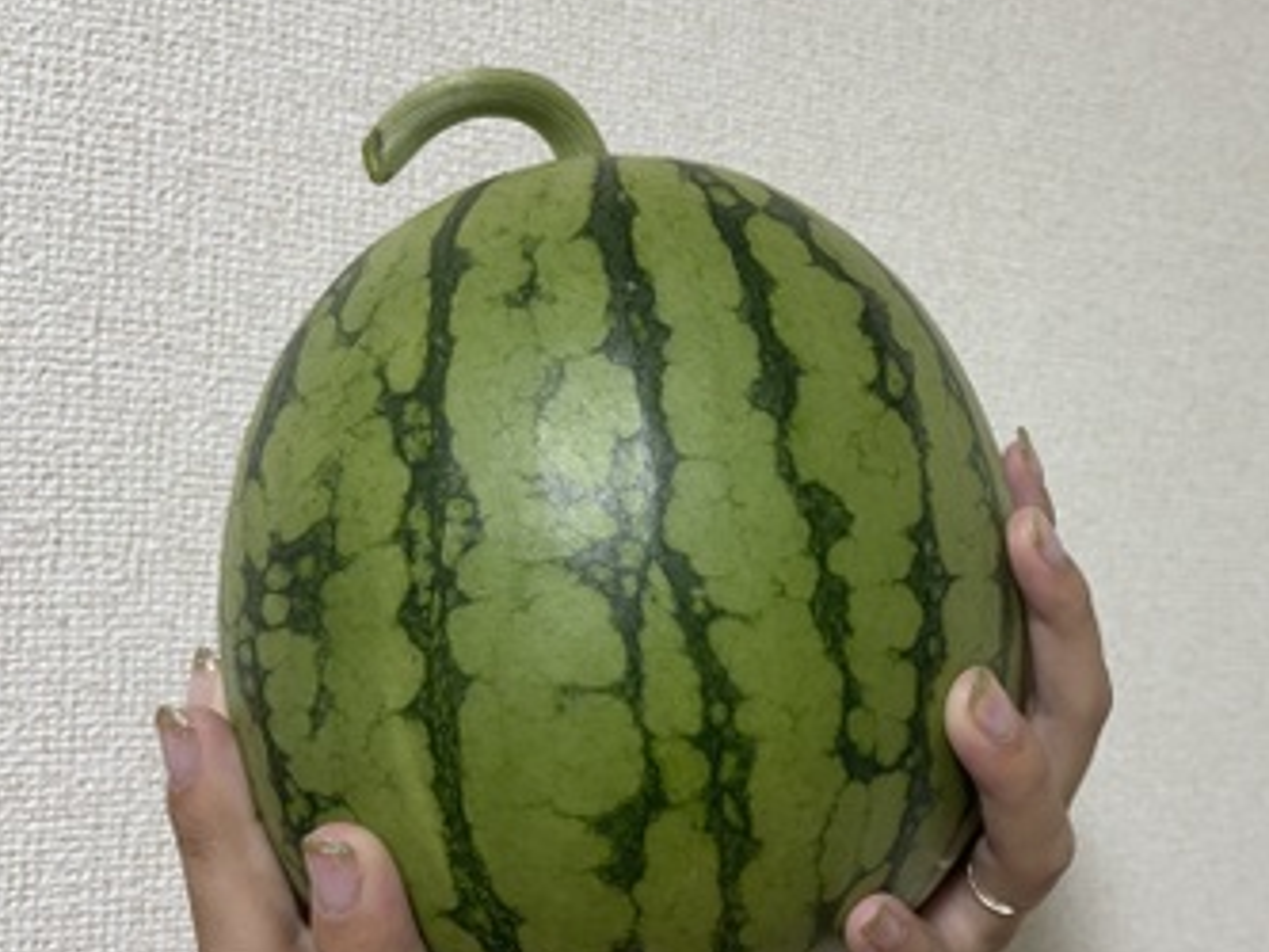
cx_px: 888
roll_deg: -4.8
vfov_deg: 39.7
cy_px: 503
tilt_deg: -2.4
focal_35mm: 36
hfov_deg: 50.0
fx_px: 1320
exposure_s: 1/63
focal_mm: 5.1
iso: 100
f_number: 1.6
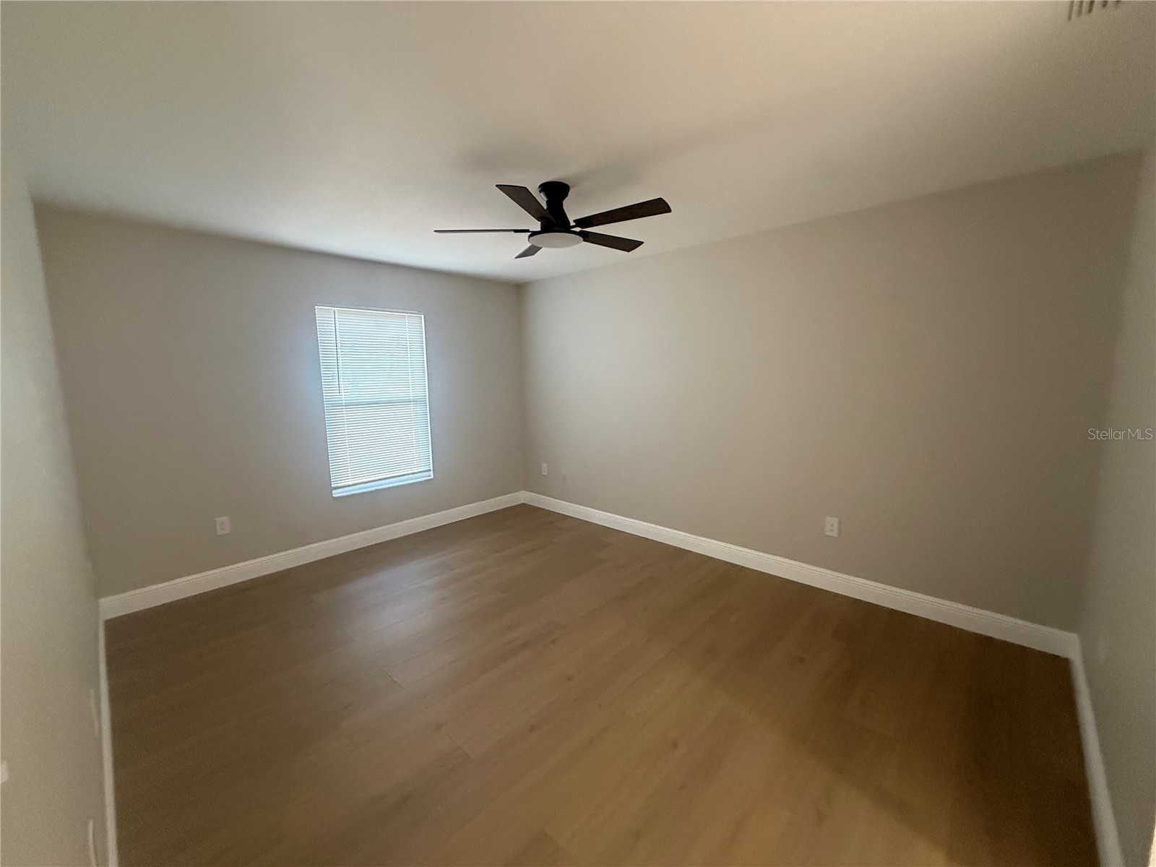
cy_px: 434
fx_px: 468
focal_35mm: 14
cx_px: 578
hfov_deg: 102.1
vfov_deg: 85.7
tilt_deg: -8.0
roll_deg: +0.1
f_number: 2.2
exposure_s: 1/60
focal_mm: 2.22
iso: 640
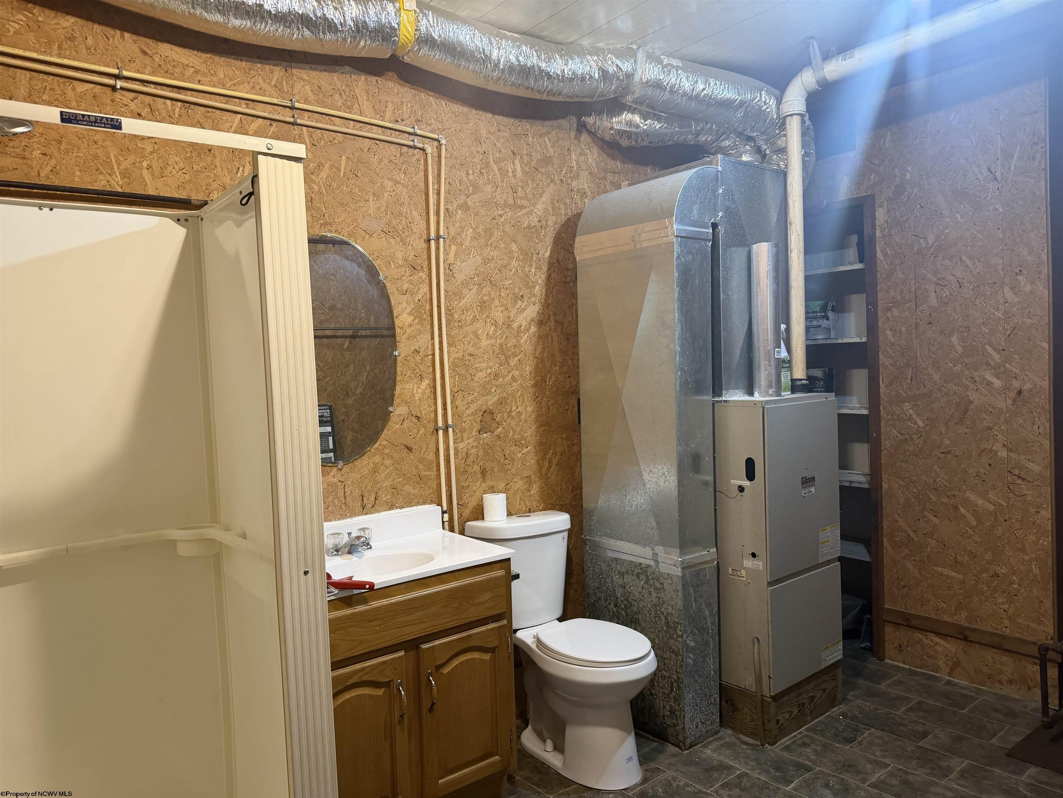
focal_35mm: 24
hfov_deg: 71.6
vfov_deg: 56.8
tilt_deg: -2.3
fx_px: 737
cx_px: 532
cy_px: 399
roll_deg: +2.8
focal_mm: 6.76
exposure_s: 1/60
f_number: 1.78
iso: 250
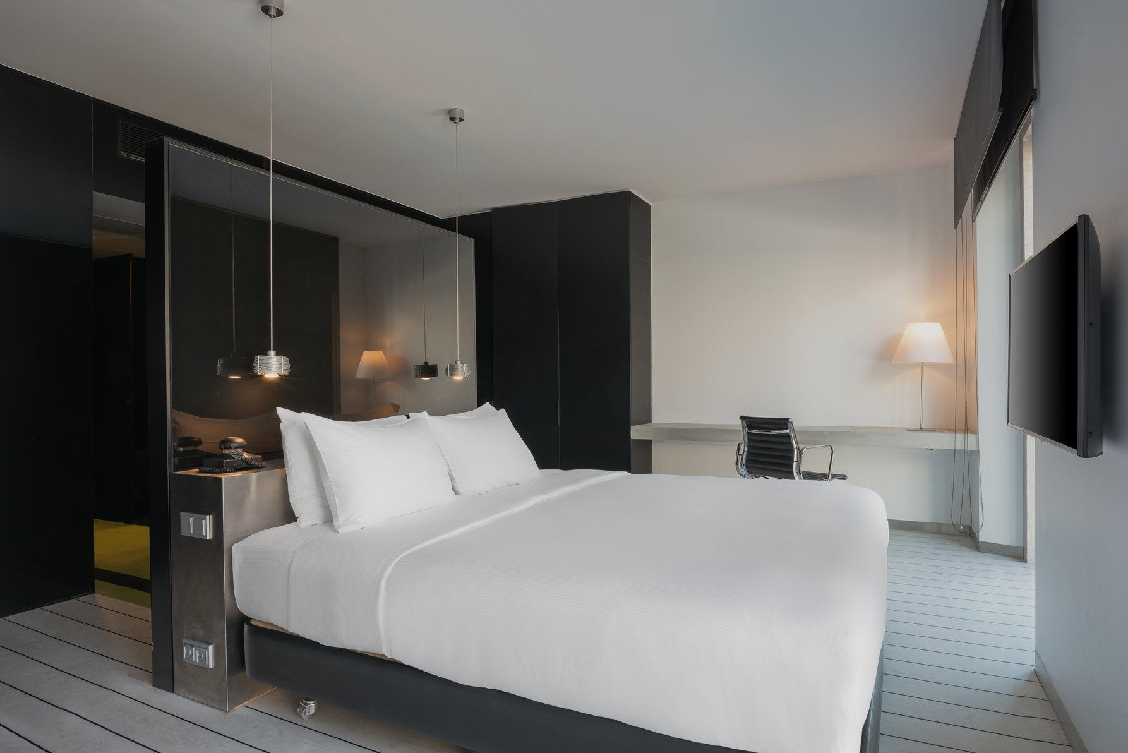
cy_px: 376
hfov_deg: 84.0
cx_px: 564
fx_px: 627
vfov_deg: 62.0
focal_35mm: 20
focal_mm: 20
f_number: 8
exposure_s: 1/1.67
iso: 100
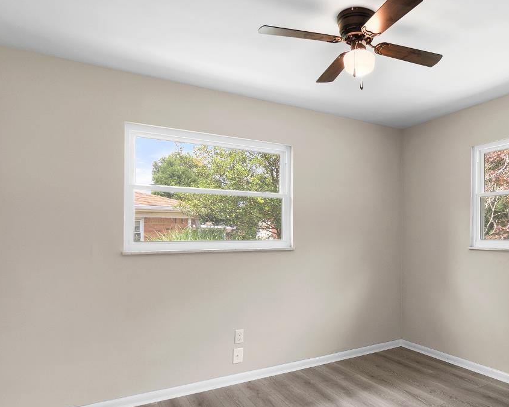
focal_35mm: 25
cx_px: 372
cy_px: 228
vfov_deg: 56.6
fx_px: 377
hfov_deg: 64.7
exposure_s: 1/13
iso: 400
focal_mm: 10
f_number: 5
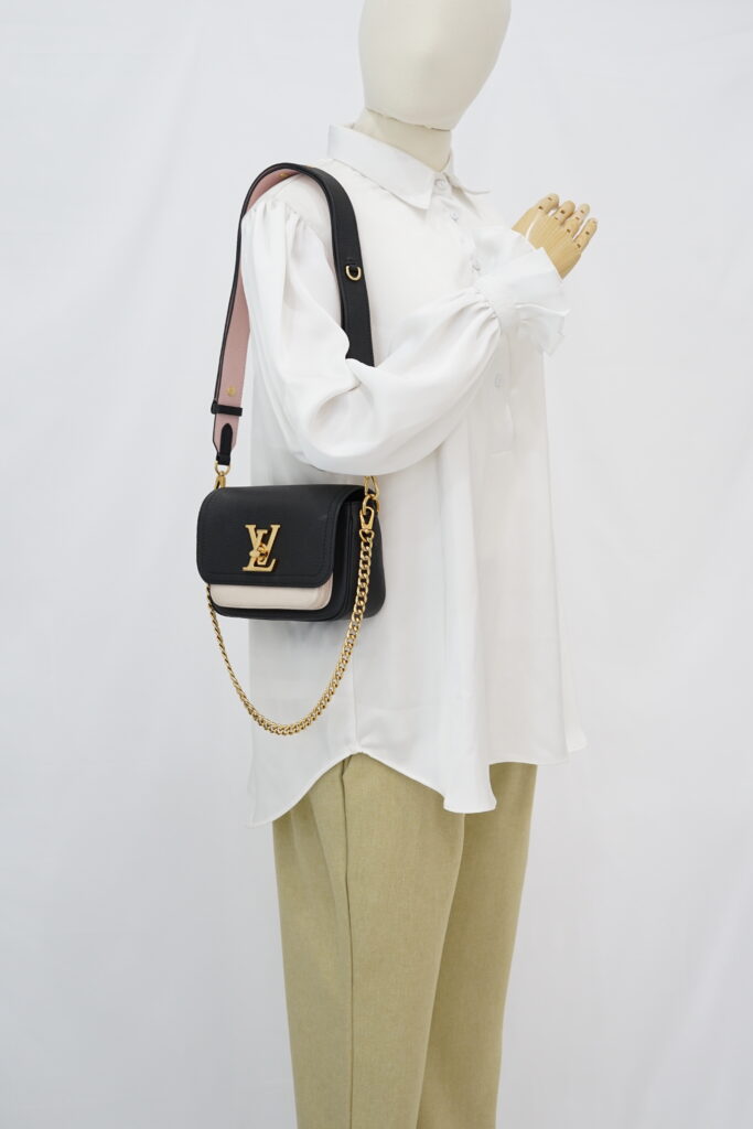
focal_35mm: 50
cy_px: 564
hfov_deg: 27.0
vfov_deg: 39.6
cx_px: 376
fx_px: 1568
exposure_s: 1/13
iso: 640
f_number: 5.6
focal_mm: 50
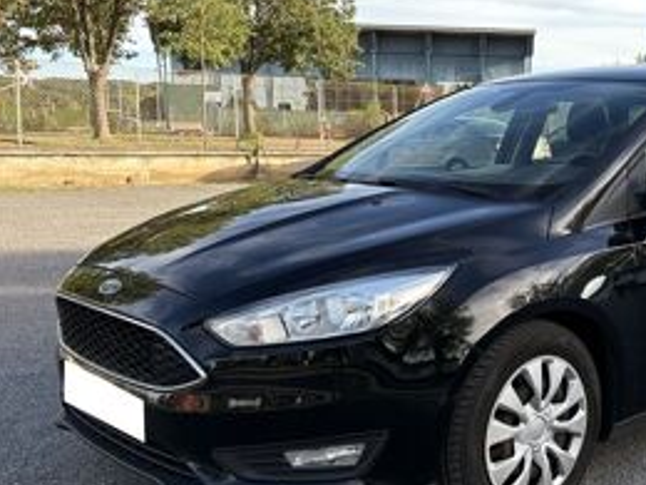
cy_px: 276
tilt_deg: -8.4
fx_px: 896
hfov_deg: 38.2
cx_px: 514
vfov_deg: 30.2
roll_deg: -0.7
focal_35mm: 48
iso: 64
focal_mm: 5.96
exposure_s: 1/756
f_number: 1.6
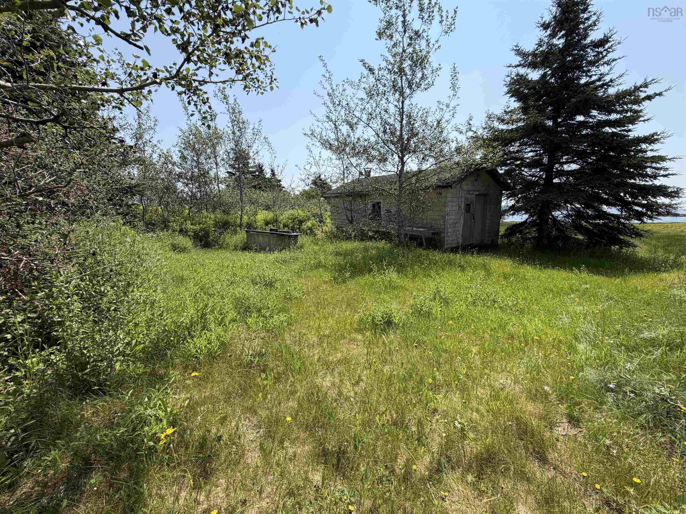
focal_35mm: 14
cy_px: 257
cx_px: 343
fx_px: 277
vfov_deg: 85.7
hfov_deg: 102.1
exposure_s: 1/770
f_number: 2.2
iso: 32
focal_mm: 2.22
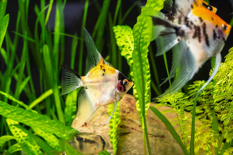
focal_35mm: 83
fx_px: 537
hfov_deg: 24.5
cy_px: 78
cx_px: 116
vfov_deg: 16.4
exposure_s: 1/80
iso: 6400
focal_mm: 83
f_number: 11
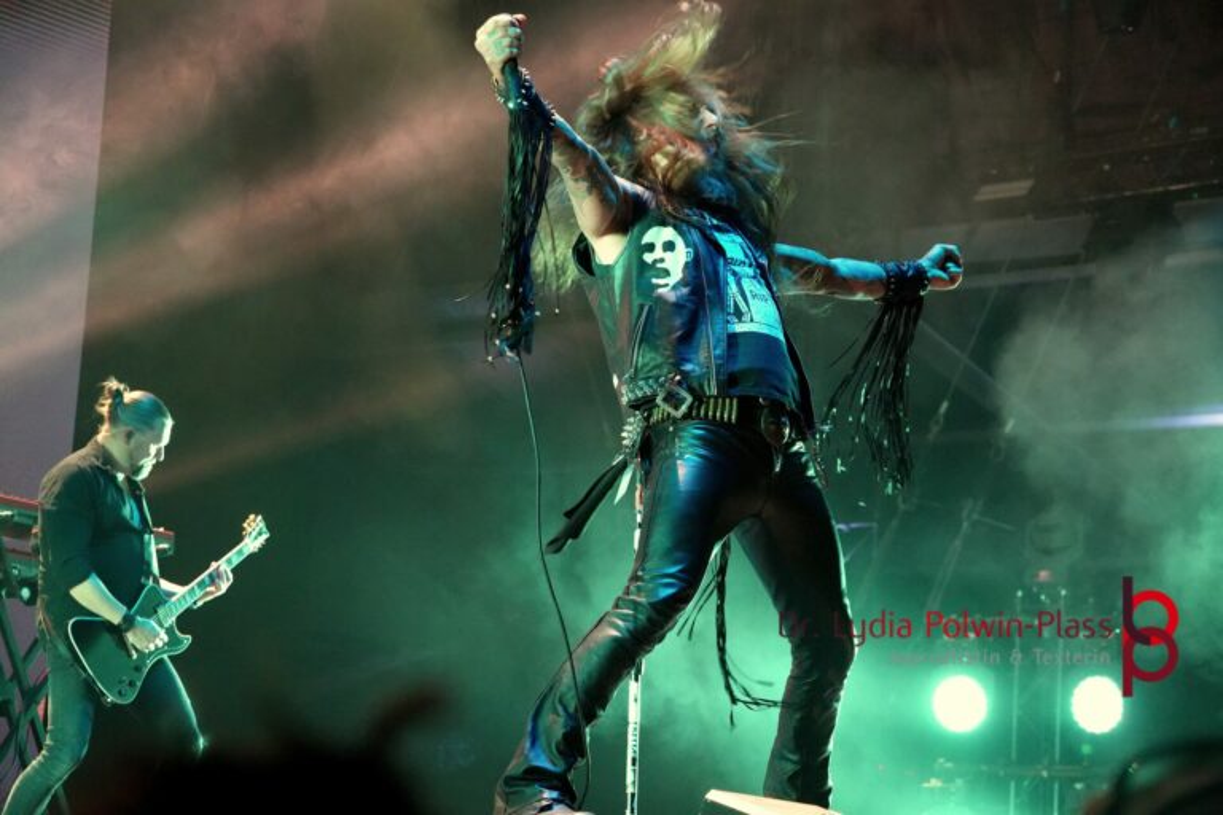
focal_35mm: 96
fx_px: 3261
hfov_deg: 21.2
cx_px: 612
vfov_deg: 14.3
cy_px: 408
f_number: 5
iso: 6400
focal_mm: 64
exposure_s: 1/125
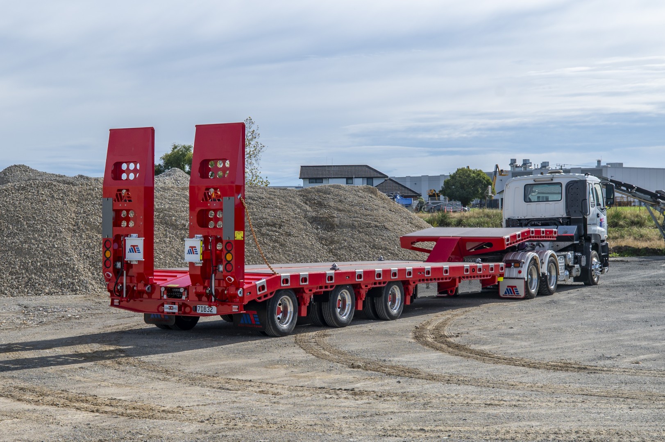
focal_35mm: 35
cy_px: 221
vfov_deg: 37.8
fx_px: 646
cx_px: 332
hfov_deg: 54.5
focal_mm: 35
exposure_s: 1/400
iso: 100
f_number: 7.1
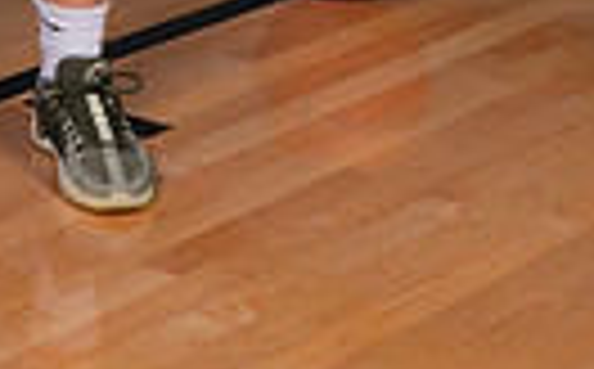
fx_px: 2925
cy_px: -621
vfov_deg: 6.7
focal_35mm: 181
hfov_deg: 11.5
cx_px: -22
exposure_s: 1/320
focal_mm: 52
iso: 500
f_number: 7.1
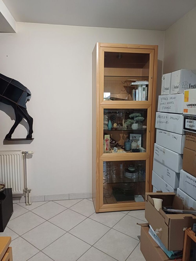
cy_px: 130
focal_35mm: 25
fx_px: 189
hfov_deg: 54.9
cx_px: 98
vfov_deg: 69.4
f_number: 1.8
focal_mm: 4.65
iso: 400
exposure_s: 1/25
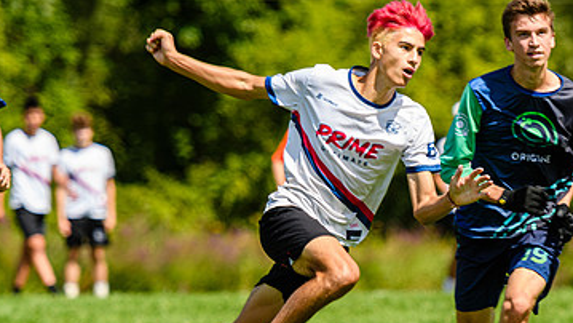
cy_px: 193
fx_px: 6746
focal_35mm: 444
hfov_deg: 4.9
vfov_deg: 2.7
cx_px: 364
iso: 100
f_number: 3.2
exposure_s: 1/1000
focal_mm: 175
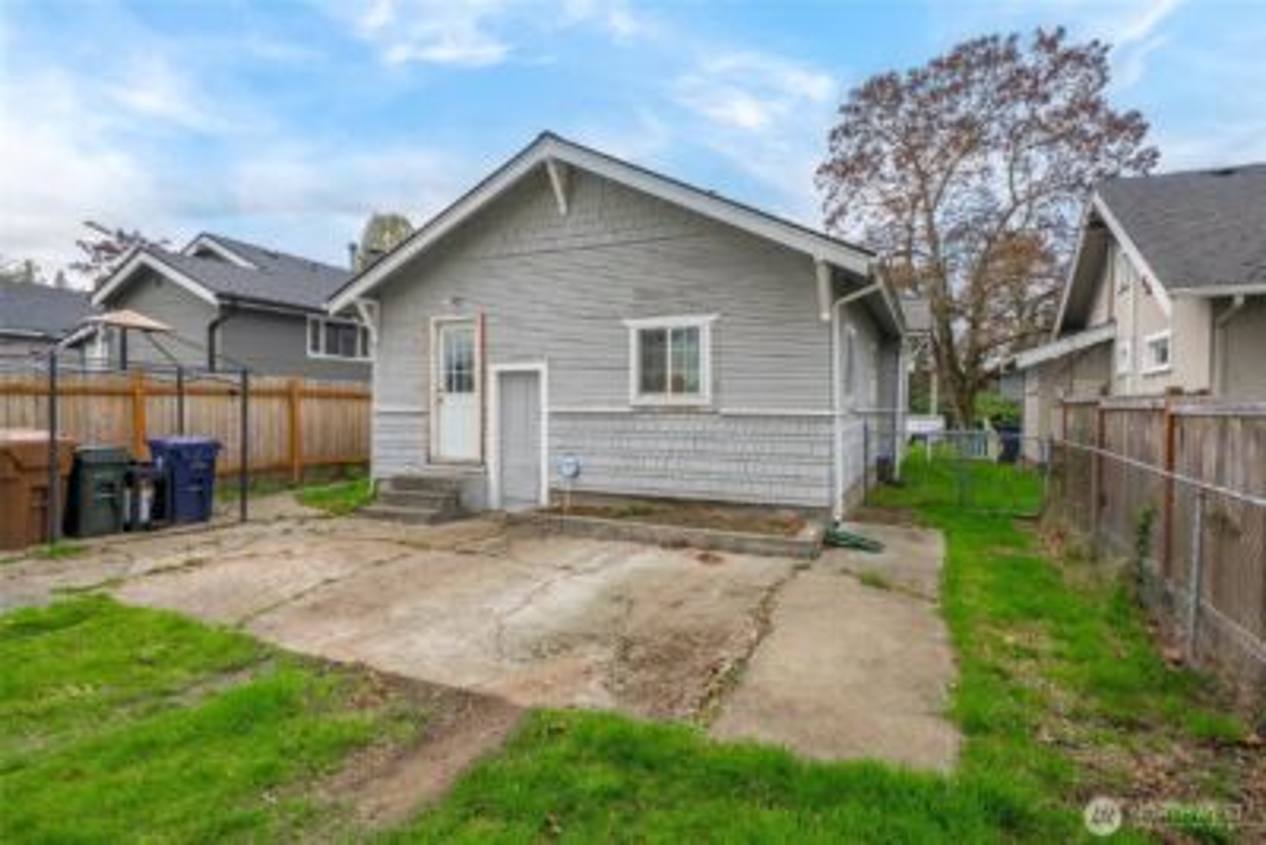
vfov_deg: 67.4
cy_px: 422
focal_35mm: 18
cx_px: 633
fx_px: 633
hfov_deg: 90.0
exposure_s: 1/80
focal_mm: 18
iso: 80
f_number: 7.1
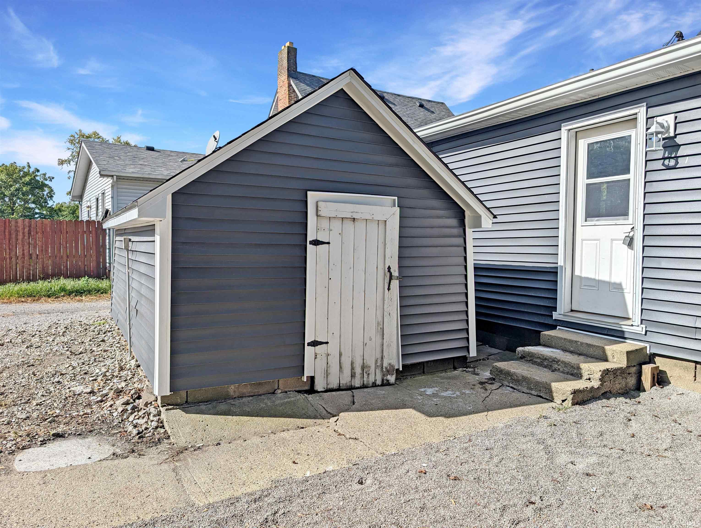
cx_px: 350
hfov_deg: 71.5
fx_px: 487
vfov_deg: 56.9
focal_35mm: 24
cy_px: 264
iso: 18
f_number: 1.68
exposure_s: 1/1621
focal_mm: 6.9
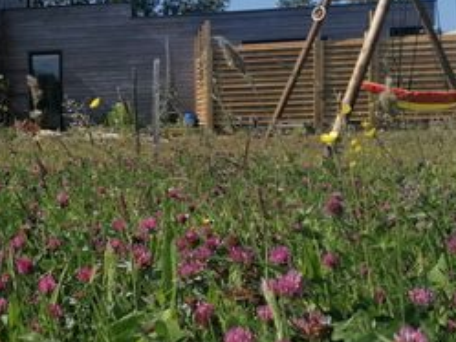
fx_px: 857
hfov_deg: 27.1
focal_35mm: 65
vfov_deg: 22.6
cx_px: -57
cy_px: 159
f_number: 1.8
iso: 50
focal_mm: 4.75
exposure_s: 1/2092
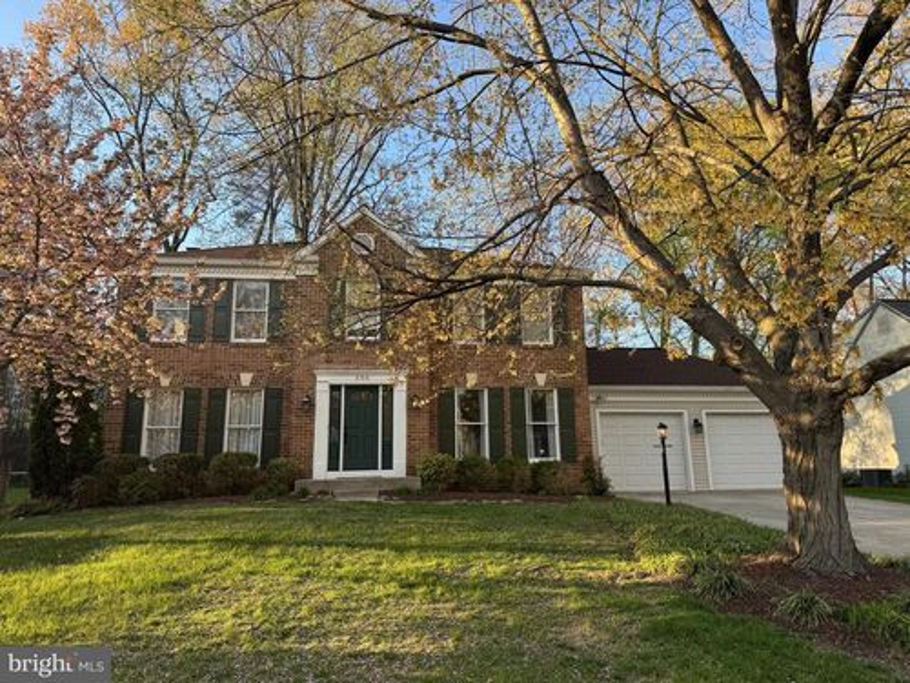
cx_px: 455
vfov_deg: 56.8
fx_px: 631
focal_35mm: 24
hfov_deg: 71.6
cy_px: 342
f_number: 1.78
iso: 80
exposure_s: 1/645
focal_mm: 6.76
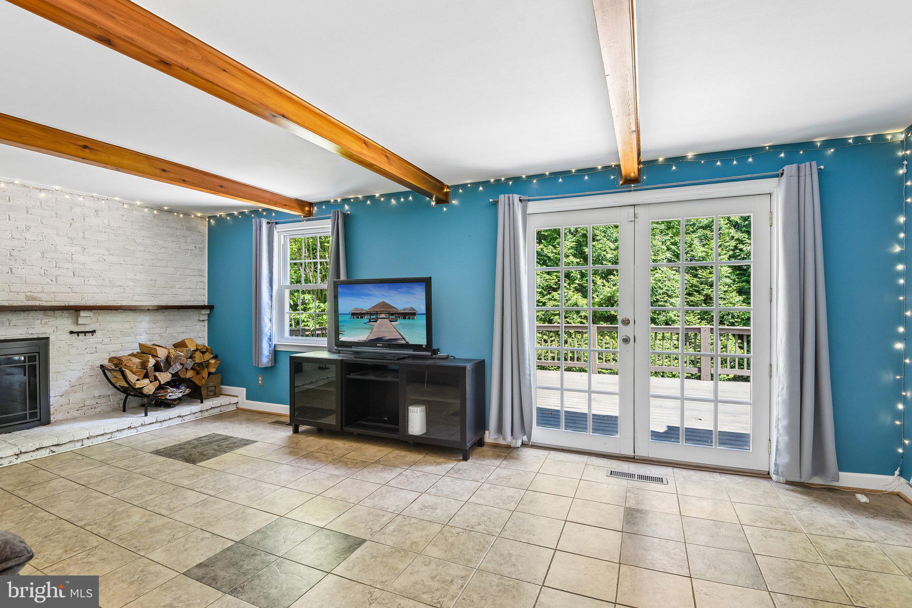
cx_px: 456
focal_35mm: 16
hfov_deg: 96.7
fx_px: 405
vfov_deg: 73.7
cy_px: 304
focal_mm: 16
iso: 400
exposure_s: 1/20
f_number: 8
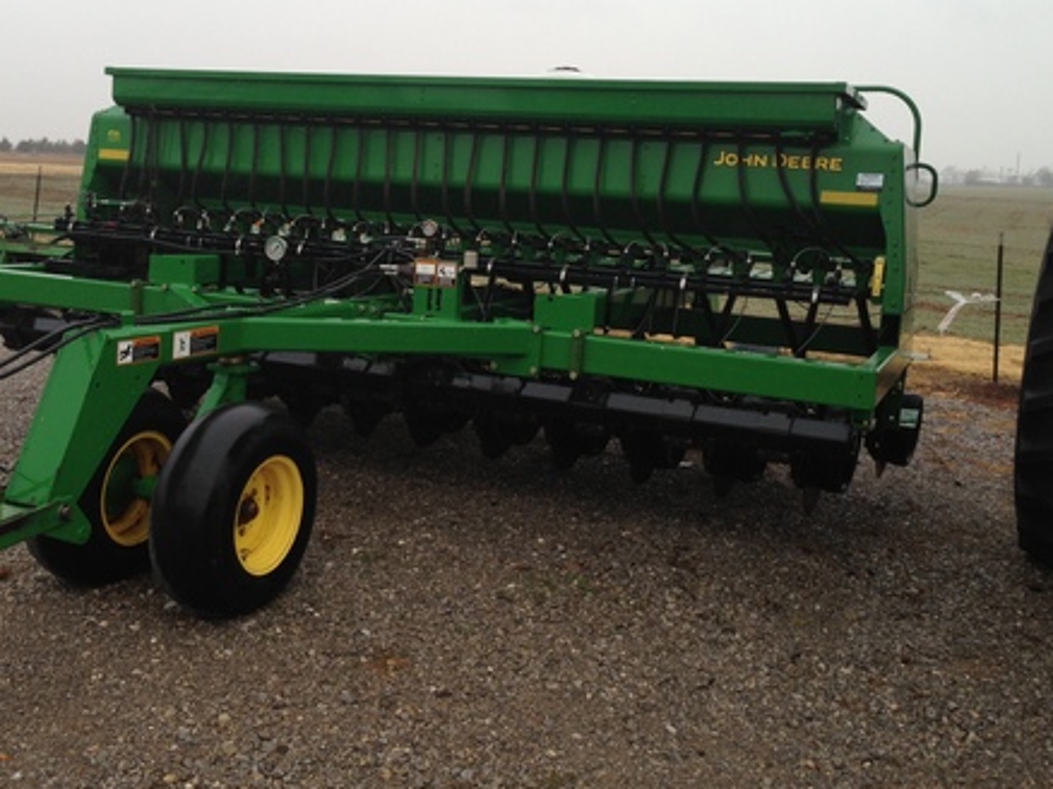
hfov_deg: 45.7
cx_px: 447
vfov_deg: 35.0
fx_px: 1247
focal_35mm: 41
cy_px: 308
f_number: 2.4
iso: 50
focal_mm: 4.13
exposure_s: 1/204
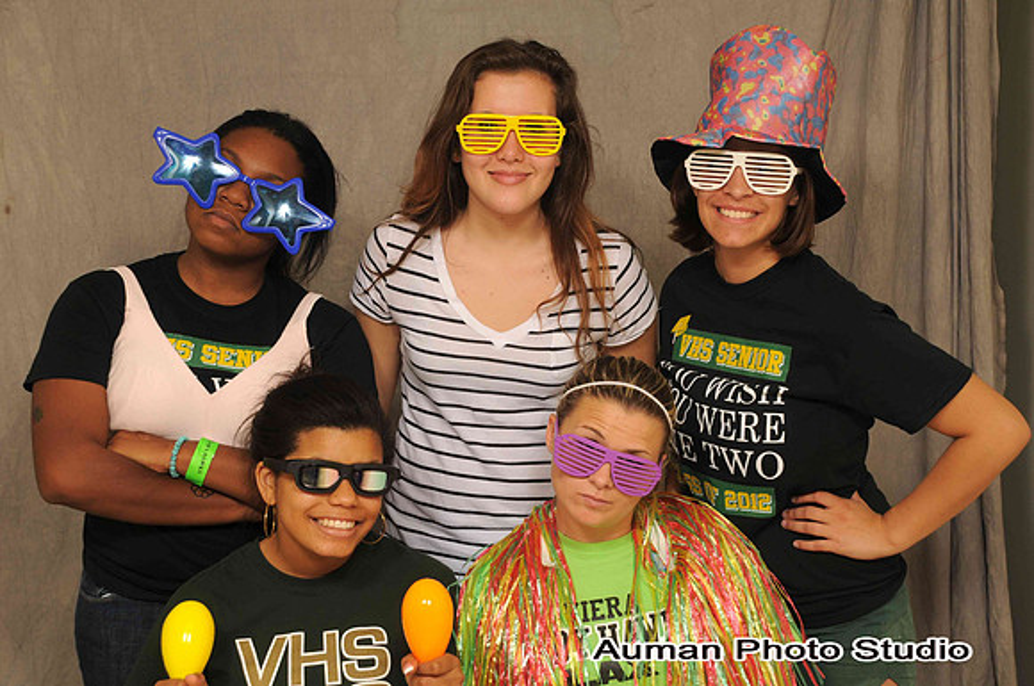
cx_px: 517
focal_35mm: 60
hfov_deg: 33.4
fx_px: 1721
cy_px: 343
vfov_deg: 22.6
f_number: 6.3
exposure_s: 1/125
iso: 200
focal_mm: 40
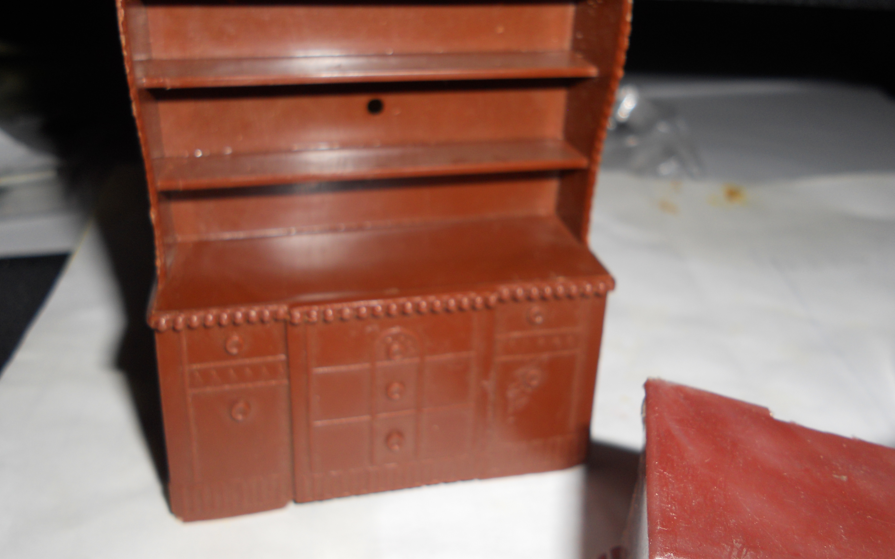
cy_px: 240
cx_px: 448
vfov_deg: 37.2
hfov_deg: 56.7
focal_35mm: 34
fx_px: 829
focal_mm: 5.8
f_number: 8.8
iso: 80
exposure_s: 1/25
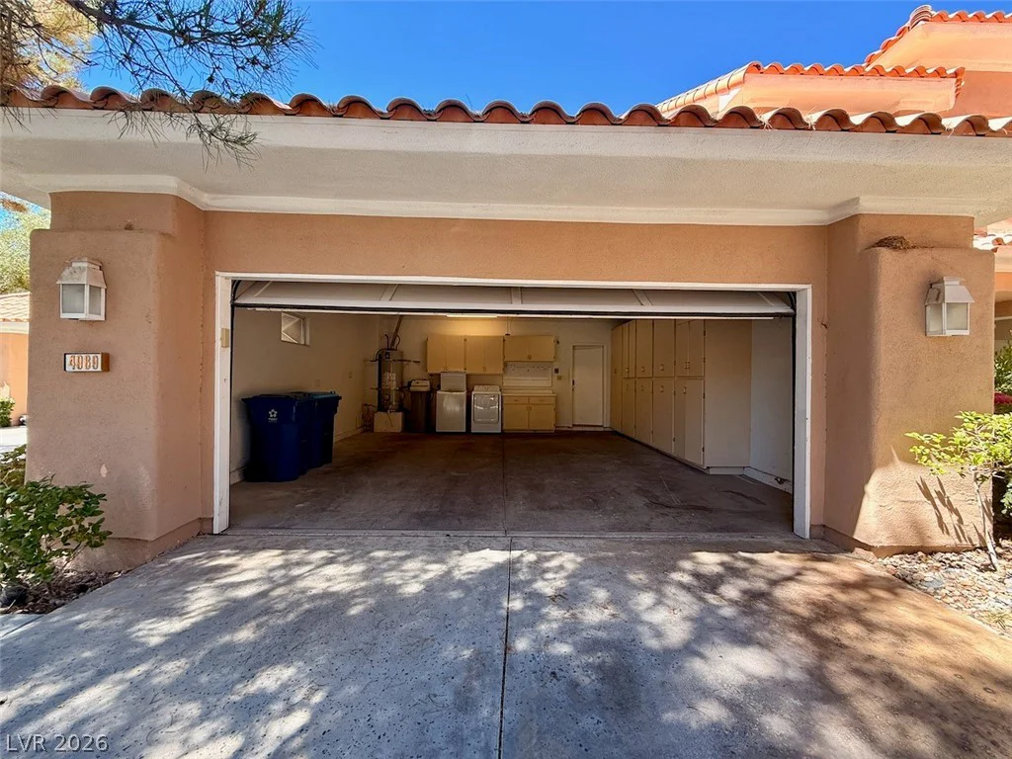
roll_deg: -0.6
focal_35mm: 14
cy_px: 380
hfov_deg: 102.1
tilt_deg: +0.3
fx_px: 409
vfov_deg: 85.7
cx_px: 506
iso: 40
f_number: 2.2
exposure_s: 1/103
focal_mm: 2.22
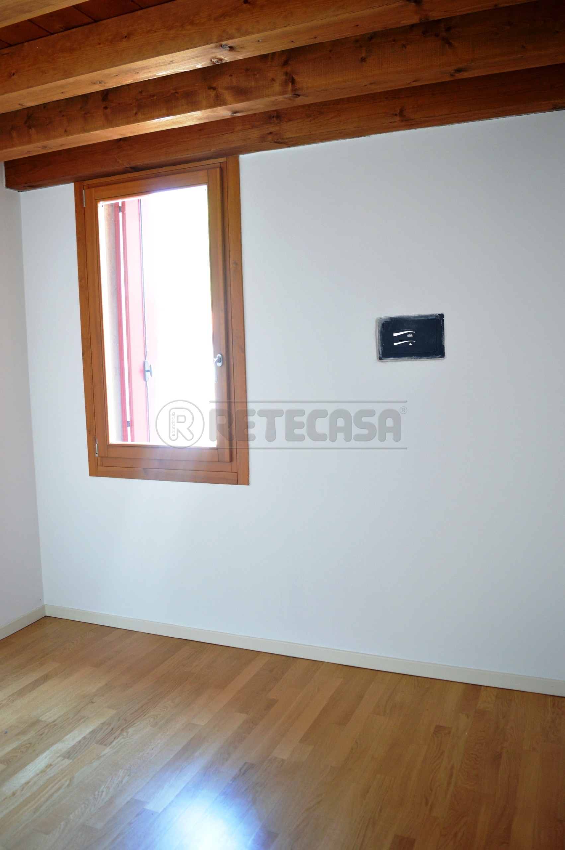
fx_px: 637
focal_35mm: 27
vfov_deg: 67.4
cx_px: 282
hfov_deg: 47.8
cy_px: 425
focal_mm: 18
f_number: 3.5
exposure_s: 1/30
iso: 1000
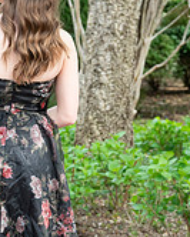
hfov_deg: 7.5
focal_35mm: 206
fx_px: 1447
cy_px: 99
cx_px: -20
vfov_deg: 9.4
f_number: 7.1
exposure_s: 1/400
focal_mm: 81
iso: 1250
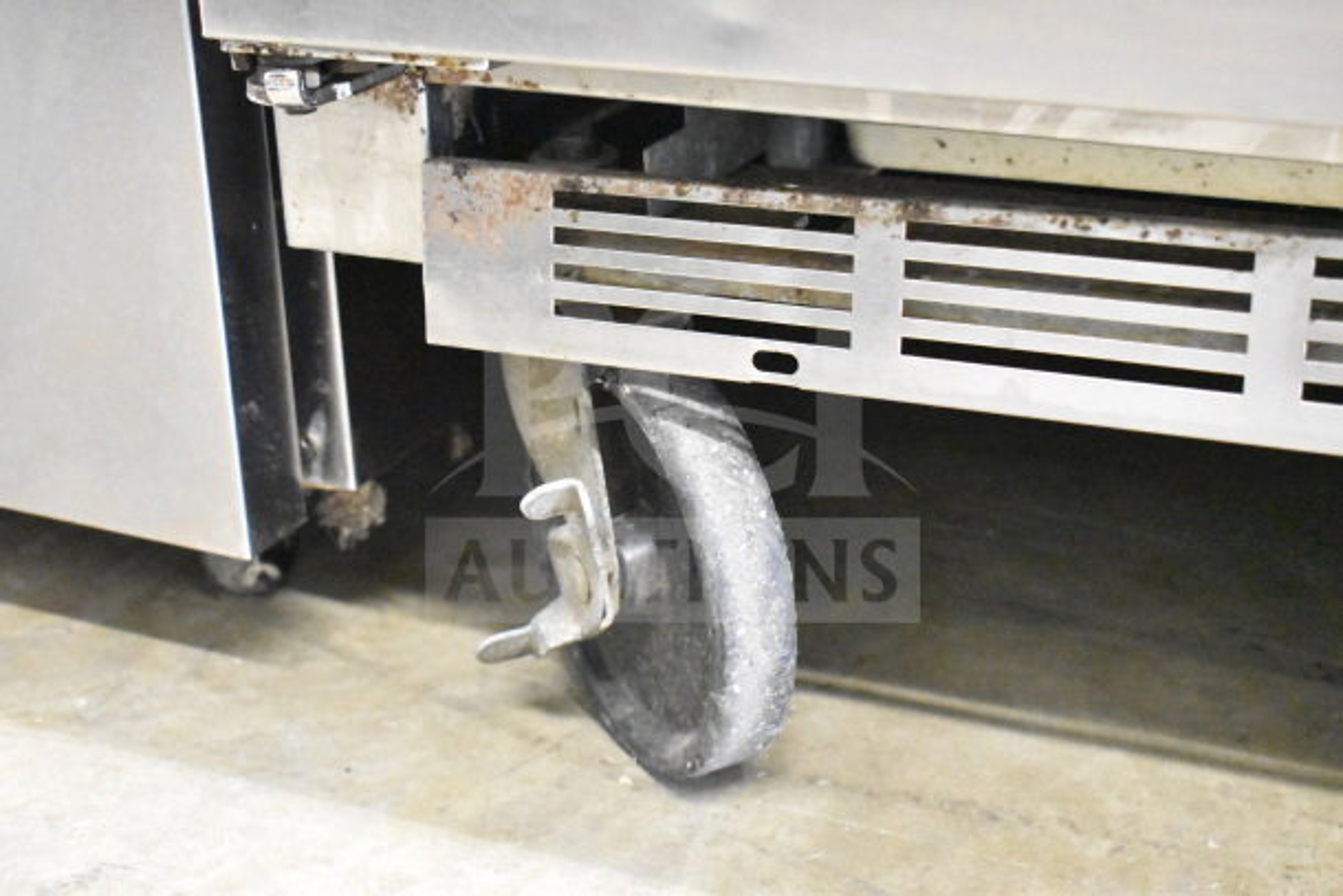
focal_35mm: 54
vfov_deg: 25.1
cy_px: 448
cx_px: 672
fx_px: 2015
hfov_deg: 36.9
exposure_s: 1/60
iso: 20000
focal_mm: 36
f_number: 4.8
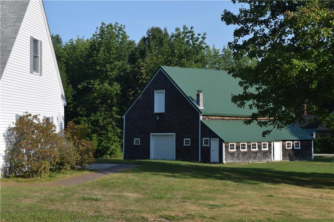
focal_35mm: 82
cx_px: 167
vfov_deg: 16.5
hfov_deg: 24.6
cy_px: 111
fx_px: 765
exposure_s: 1/400
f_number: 10
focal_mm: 55
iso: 200
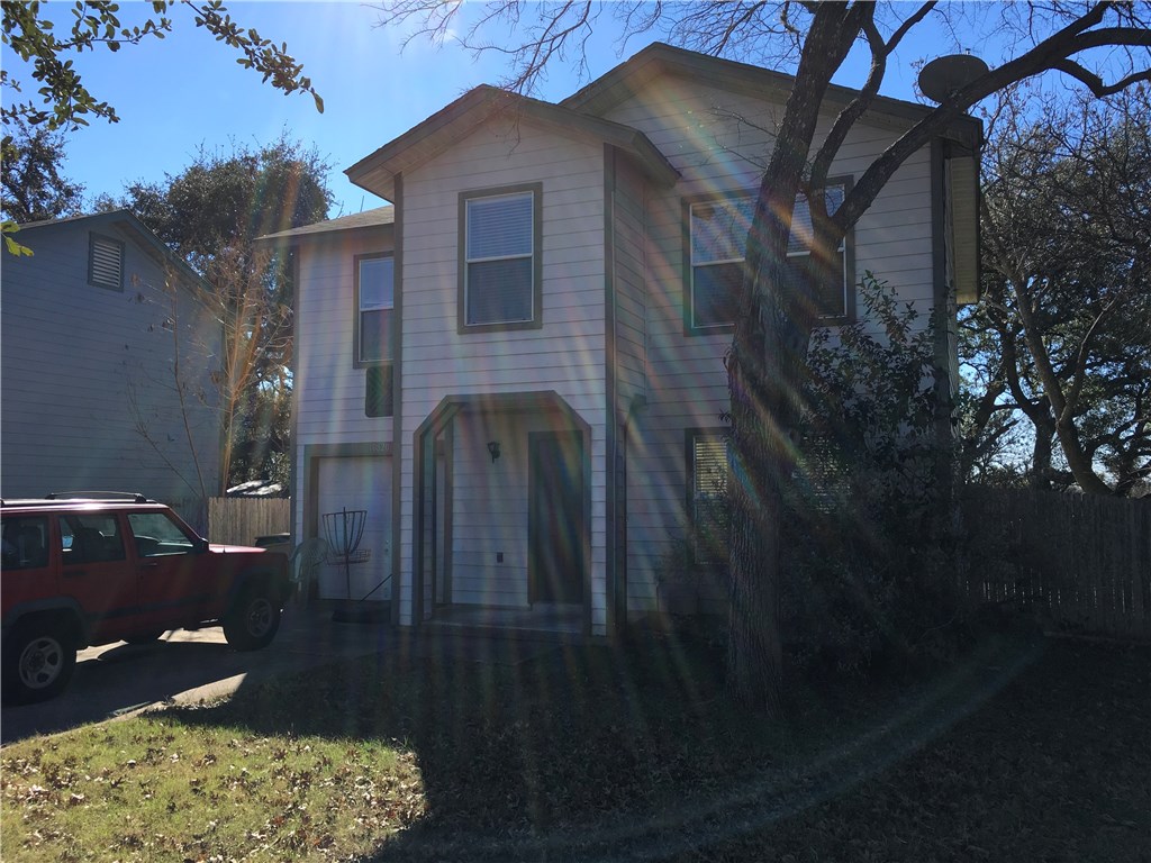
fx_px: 964
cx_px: 576
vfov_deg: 48.2
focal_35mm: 29
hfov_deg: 61.7
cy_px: 432
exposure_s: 1/1040
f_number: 2.2
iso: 25
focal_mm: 4.15
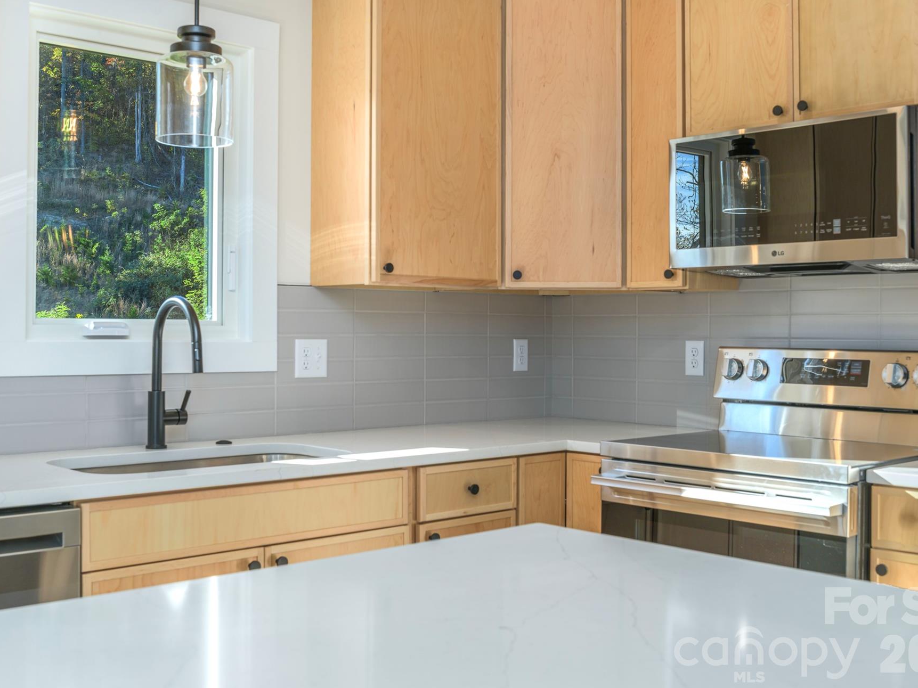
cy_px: 328
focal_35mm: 40
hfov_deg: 46.8
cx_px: 449
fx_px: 1061
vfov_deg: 35.9
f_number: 8
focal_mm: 35
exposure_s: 1/200
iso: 320
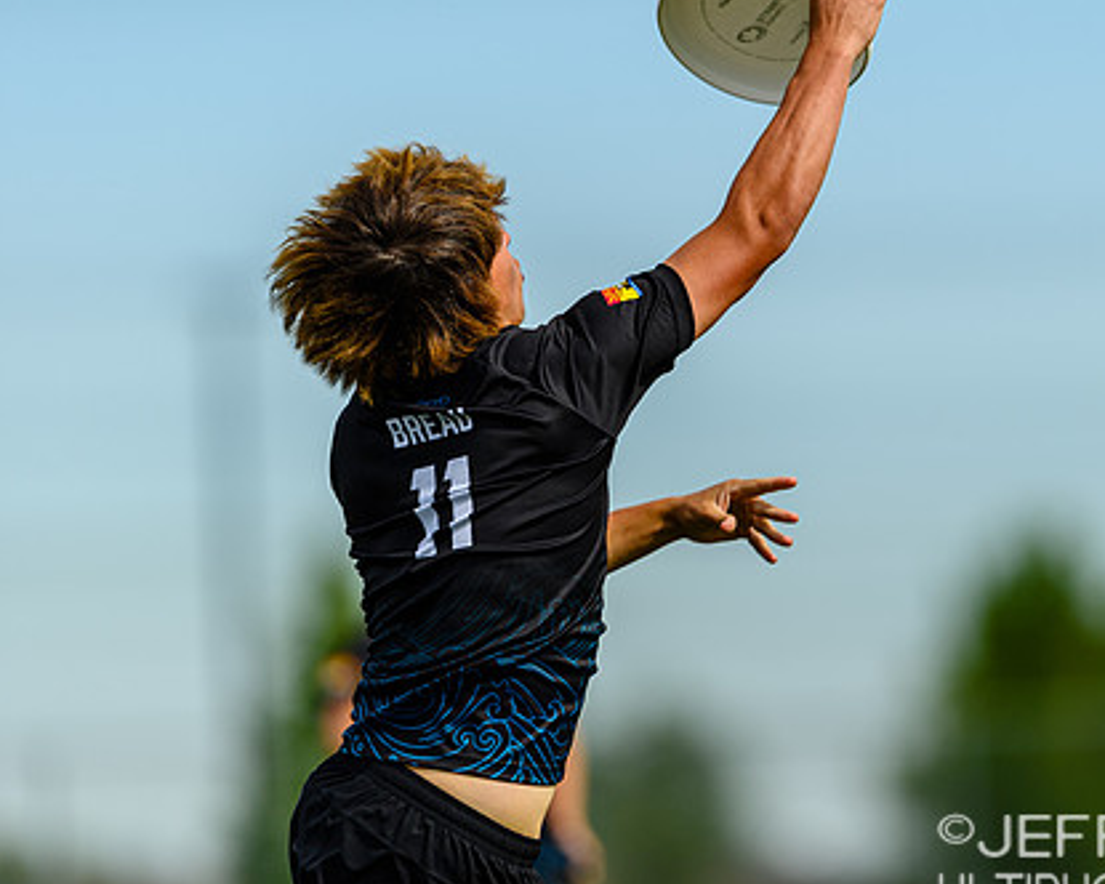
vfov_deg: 2.9
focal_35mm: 525
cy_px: 430
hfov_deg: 3.7
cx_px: 762
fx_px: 17169
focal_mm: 400
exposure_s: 1/2000
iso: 100
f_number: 3.2
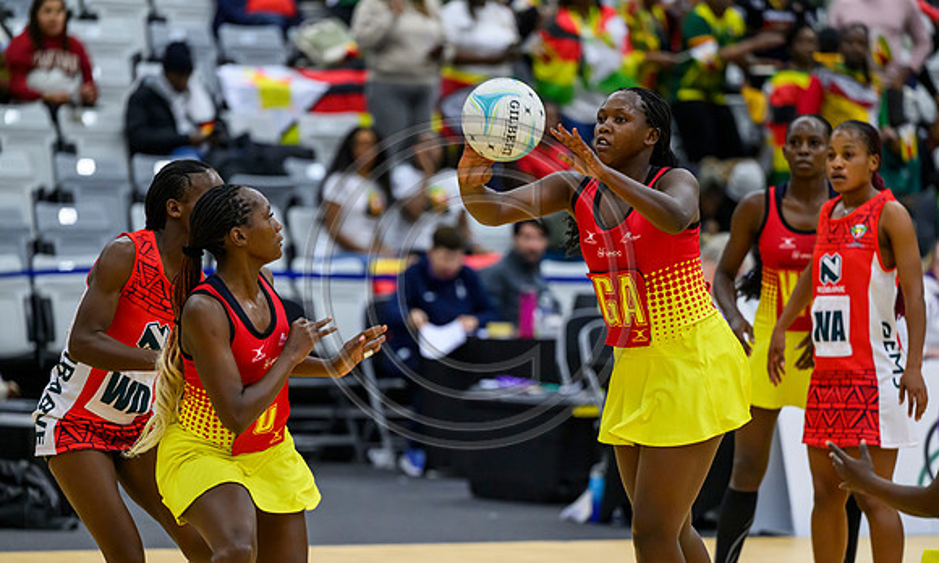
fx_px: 5965
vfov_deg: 5.4
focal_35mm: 236
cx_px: 537
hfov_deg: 9.0
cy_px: 357
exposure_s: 1/1000
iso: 4000
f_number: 3.2
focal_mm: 200
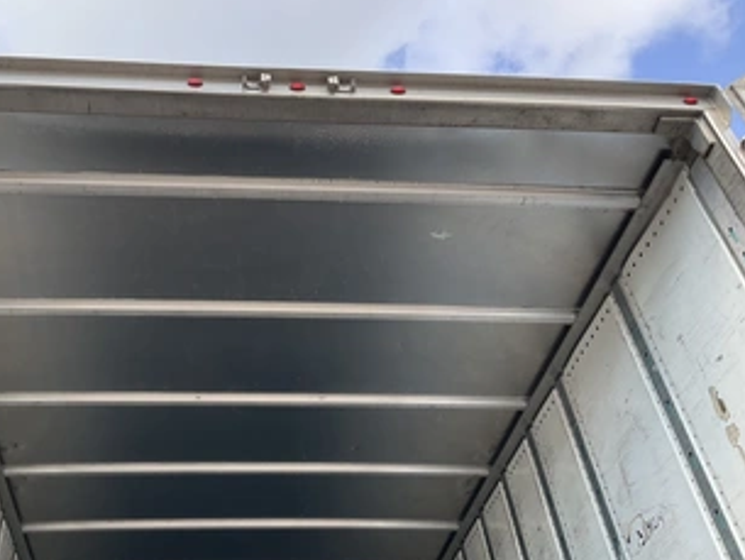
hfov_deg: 48.3
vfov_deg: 37.6
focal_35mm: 38
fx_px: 818
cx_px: 261
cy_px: 328
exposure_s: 1/176
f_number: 1.8
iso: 25
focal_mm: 3
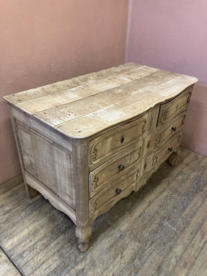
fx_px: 223
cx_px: 104
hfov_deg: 49.7
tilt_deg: -31.3
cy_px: 138
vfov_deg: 63.4
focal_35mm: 28
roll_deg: -2.6
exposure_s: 1/50
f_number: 1.8
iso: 320
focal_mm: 3.99
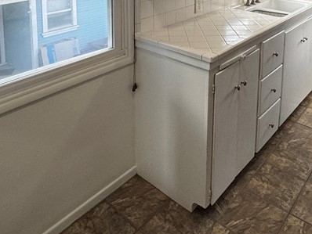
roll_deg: -0.9
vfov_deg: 34.2
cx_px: 200
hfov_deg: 50.7
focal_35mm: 36
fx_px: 325
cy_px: -25
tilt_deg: -5.9
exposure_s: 1/120
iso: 125
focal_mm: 2.22
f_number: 2.2
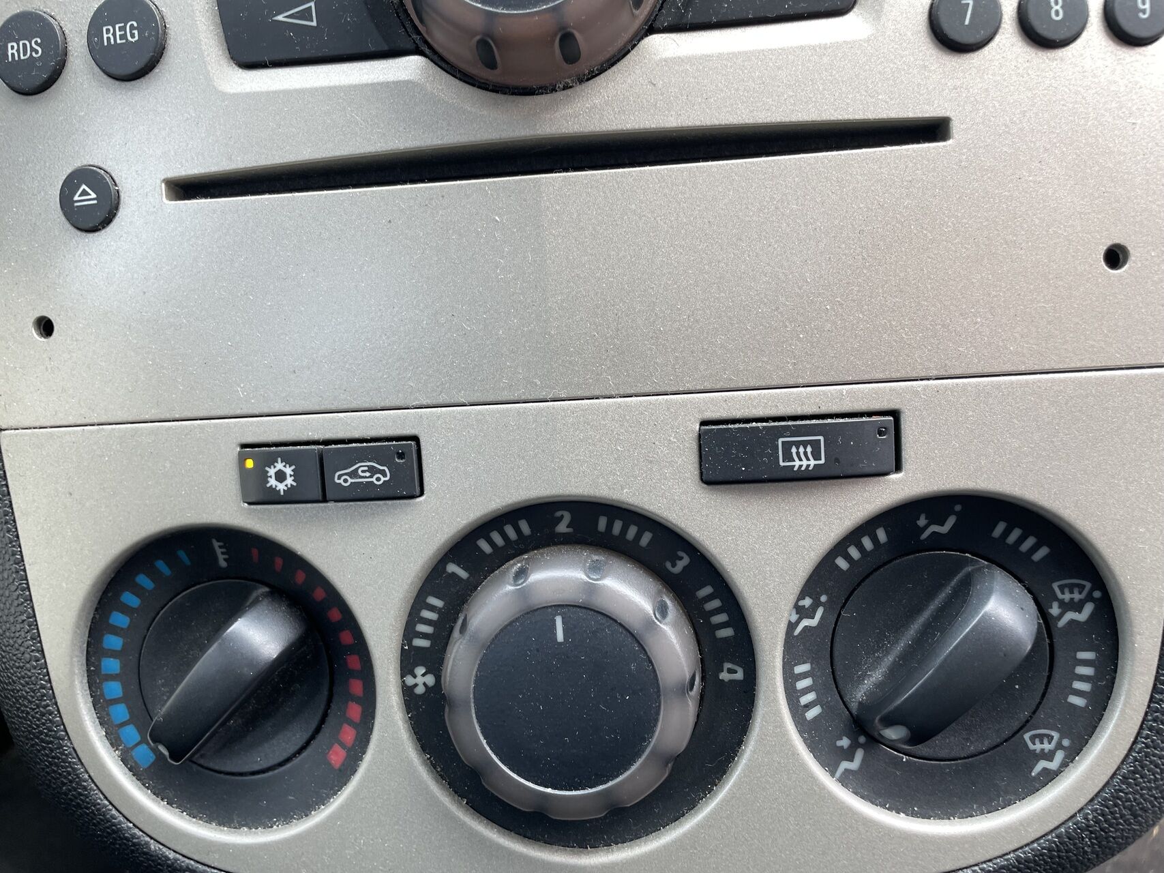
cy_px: 436
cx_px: 582
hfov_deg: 67.3
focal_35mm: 26
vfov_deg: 53.1
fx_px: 874
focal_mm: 4.2
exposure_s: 1/240
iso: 32
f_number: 1.6
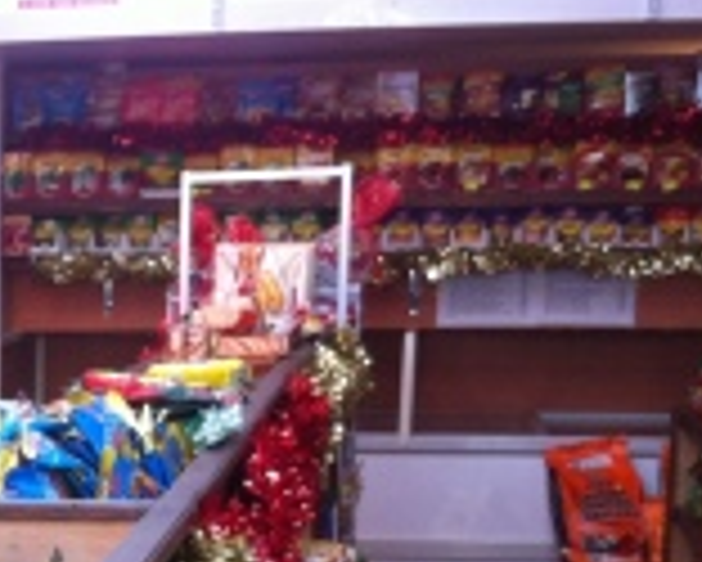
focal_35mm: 112
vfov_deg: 13.2
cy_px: 769
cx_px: -256
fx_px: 2328
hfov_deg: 16.1
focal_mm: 3.85
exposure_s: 1/17
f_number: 2.8
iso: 80
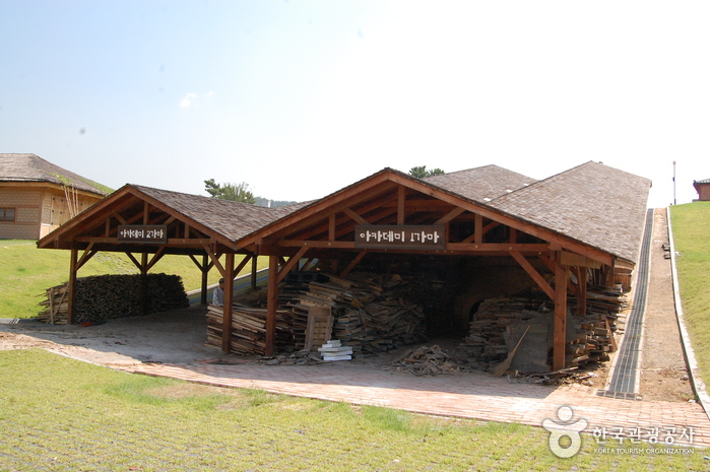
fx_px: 532
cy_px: 236
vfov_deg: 47.9
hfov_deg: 67.4
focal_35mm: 27
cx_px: 355
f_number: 11
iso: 800
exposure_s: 1/400
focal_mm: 18
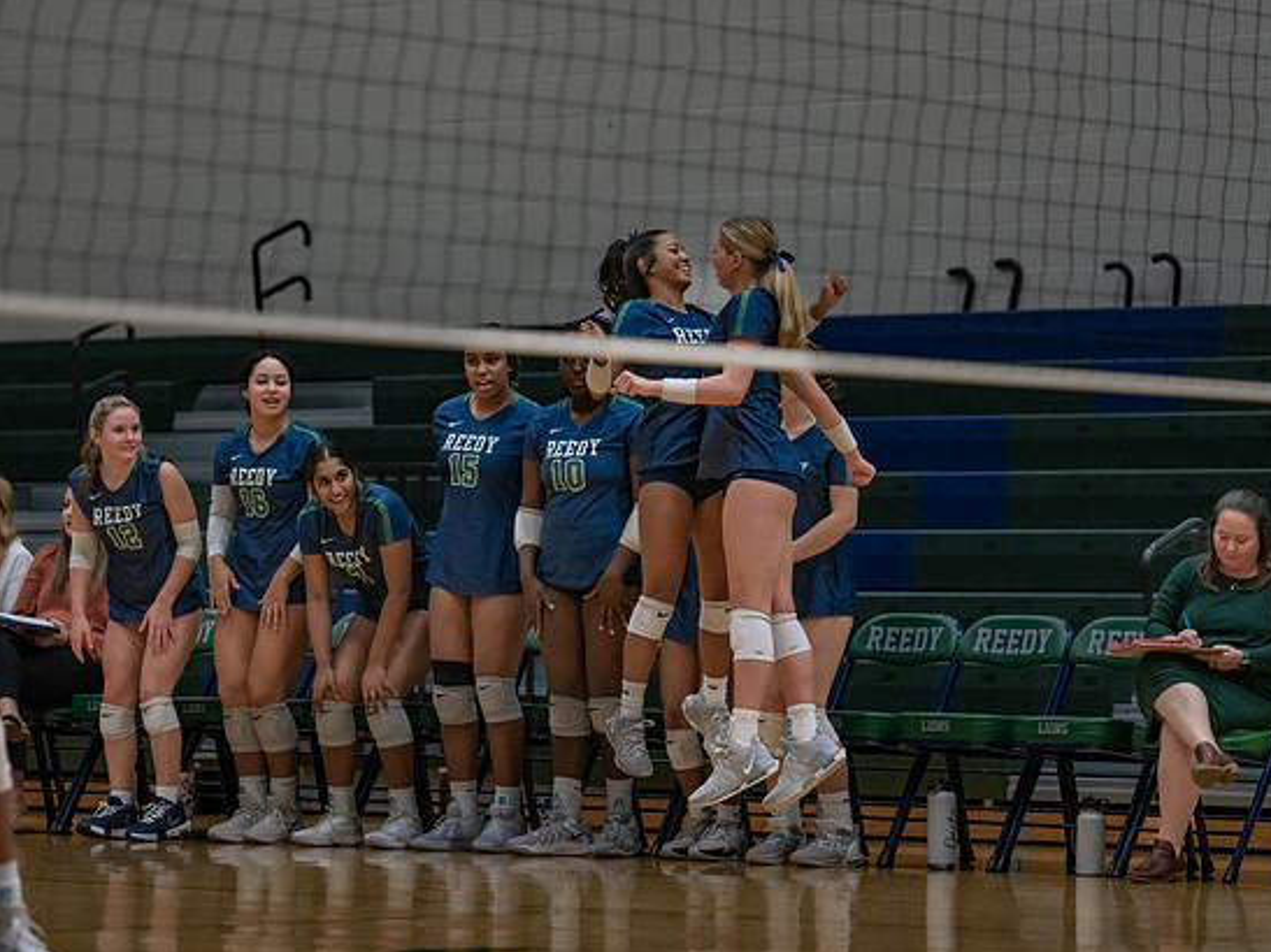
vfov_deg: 9.0
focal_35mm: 164
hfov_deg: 12.1
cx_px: 610
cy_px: 480
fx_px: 6020
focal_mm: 145
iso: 2500
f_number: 2.8
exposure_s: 1/1000
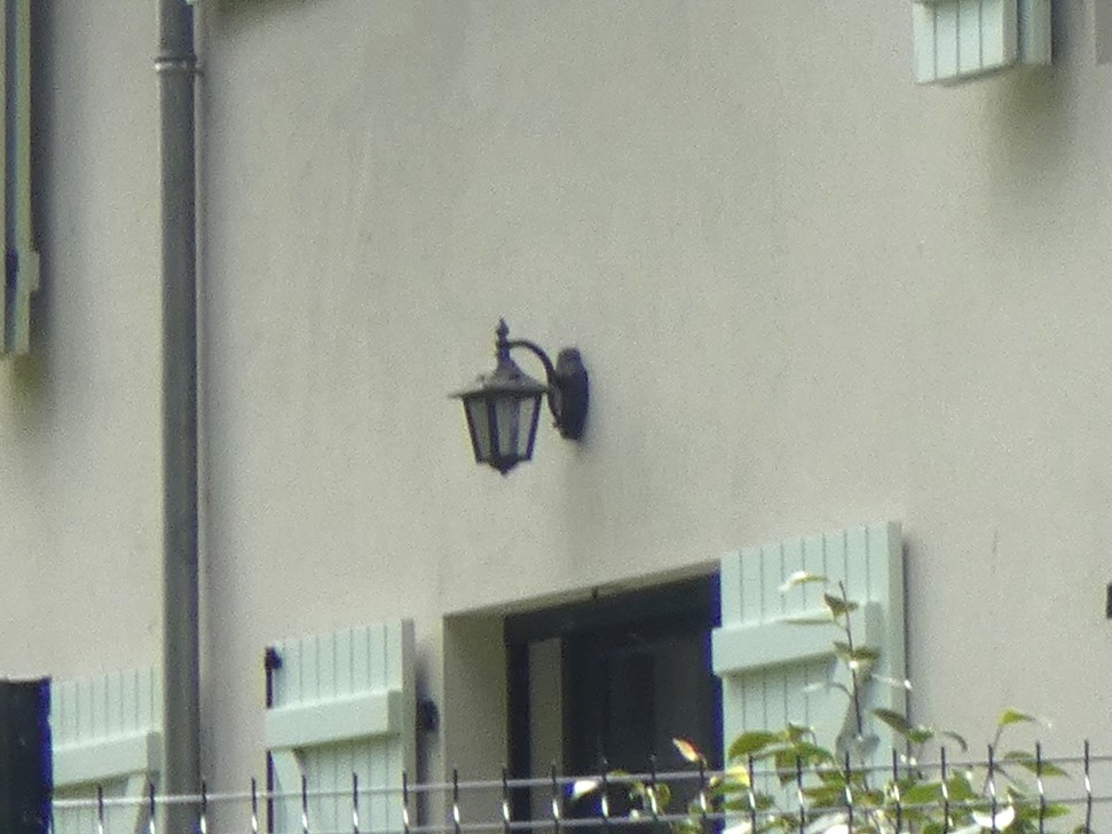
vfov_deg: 6.1
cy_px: 343
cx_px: 2795
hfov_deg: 7.6
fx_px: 7773
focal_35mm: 242
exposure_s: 1/160
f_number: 3.8
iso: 80
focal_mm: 8.6
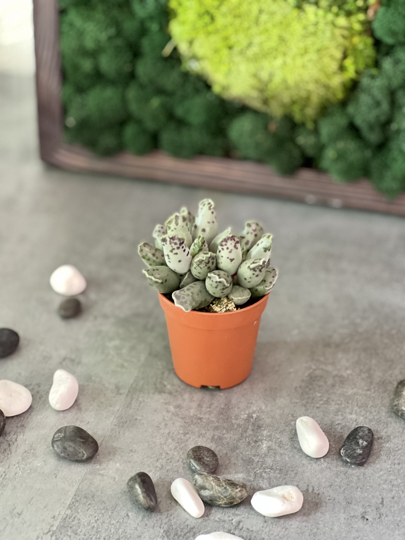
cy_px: 270
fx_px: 1201
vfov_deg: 25.3
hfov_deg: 19.1
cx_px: 202
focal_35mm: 77
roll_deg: -0.6
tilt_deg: -33.2
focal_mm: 9
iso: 500
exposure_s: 1/24
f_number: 2.8
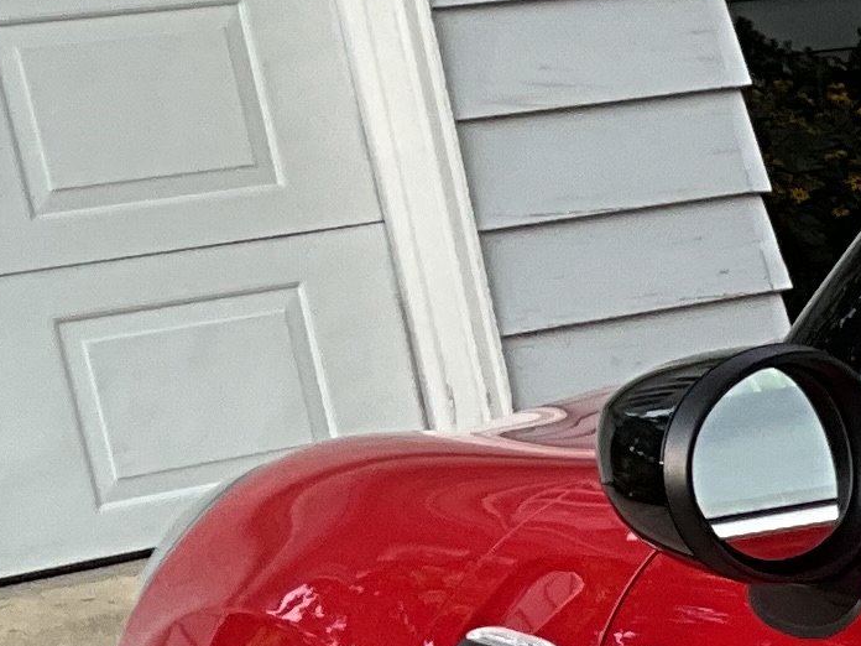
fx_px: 4179
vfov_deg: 8.6
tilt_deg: -17.7
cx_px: 2258
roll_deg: +5.9
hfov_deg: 9.9
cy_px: 1061
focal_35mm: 168
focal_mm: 3
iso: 25
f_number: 1.8
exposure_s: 1/272
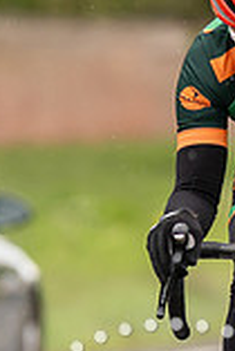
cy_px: 25
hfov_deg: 1.0
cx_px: 282
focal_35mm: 1394
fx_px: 13619
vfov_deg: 1.5
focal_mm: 200
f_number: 3.5
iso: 250
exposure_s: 1/1000
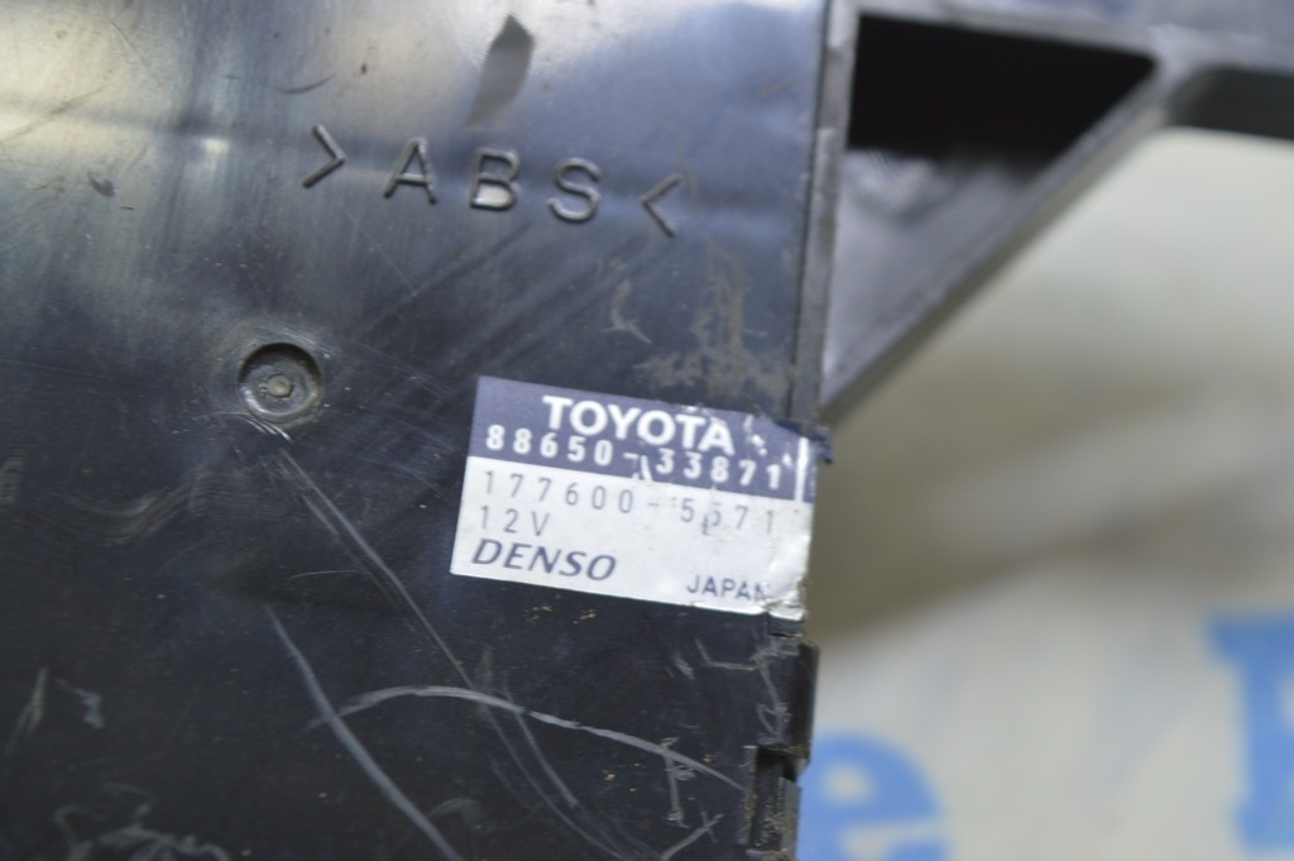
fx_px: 2963
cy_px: 430
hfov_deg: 24.6
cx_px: 647
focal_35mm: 82
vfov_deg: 16.5
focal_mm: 55
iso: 400
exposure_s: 1/20
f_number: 5.6
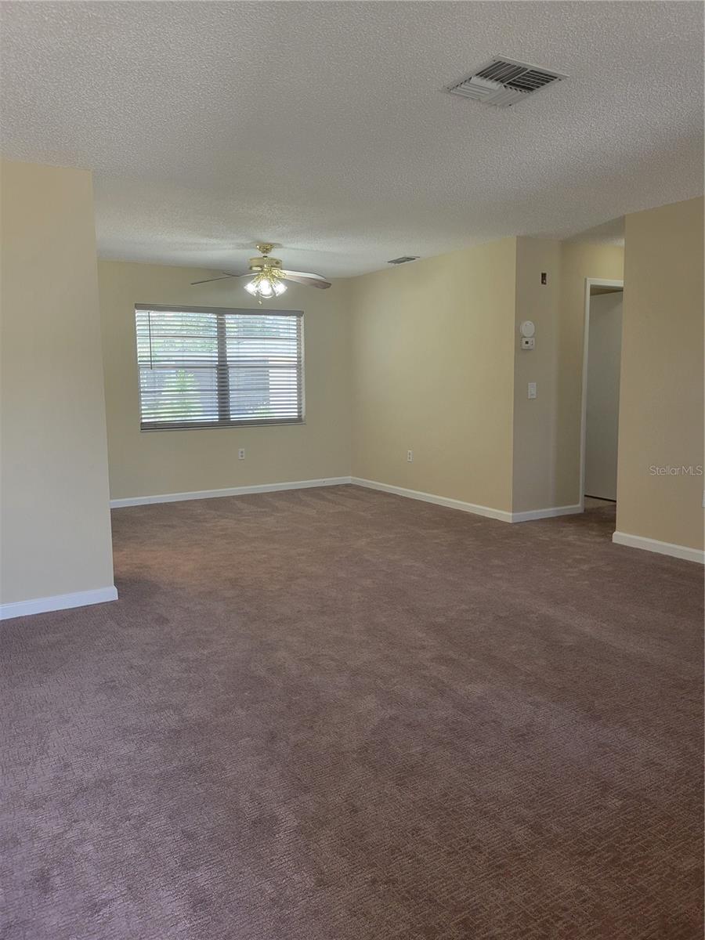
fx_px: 706
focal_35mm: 26
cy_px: 470
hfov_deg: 53.1
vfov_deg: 67.3
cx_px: 352
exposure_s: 1/120
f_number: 1.8
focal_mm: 5.4
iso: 160
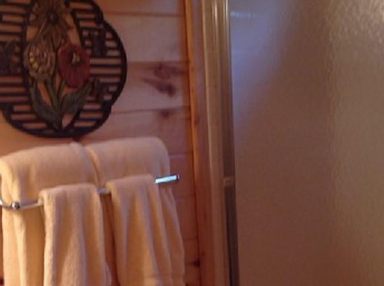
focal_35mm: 87
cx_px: 108
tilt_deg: -10.2
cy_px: 304
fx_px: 963
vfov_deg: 16.5
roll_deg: +4.5
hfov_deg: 22.4
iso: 50
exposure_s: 1/17
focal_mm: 4.28
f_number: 2.4
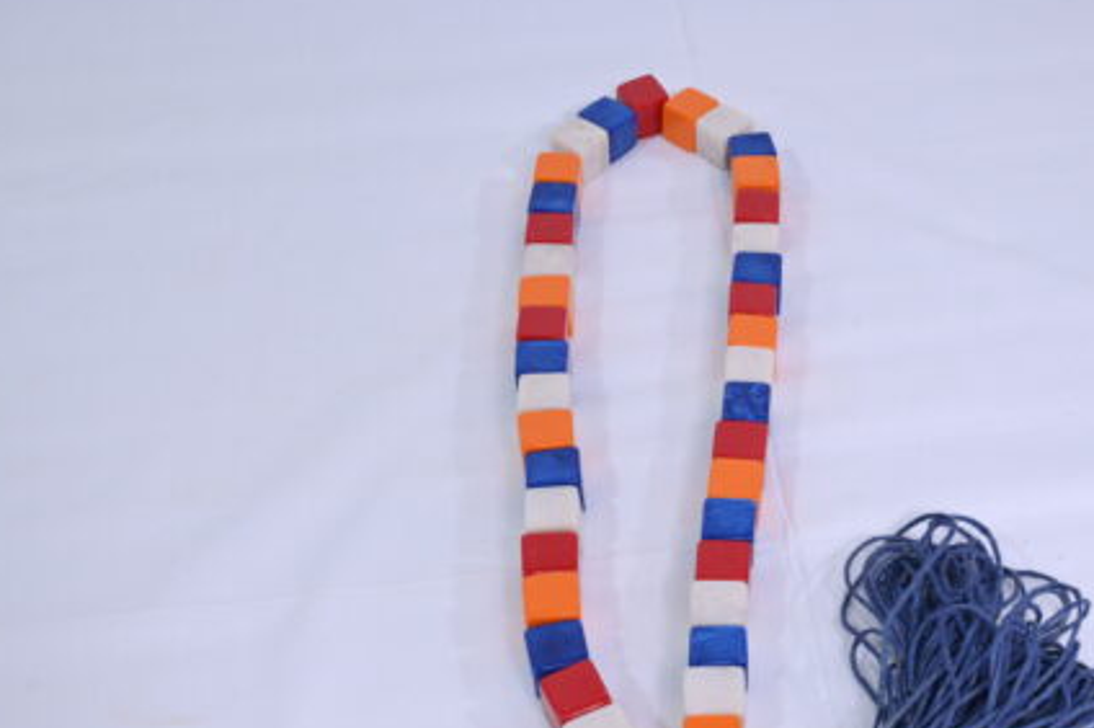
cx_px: 738
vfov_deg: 26.3
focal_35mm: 51
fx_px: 1549
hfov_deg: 38.4
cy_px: 497
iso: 640
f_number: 8
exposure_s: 1/125
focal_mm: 36
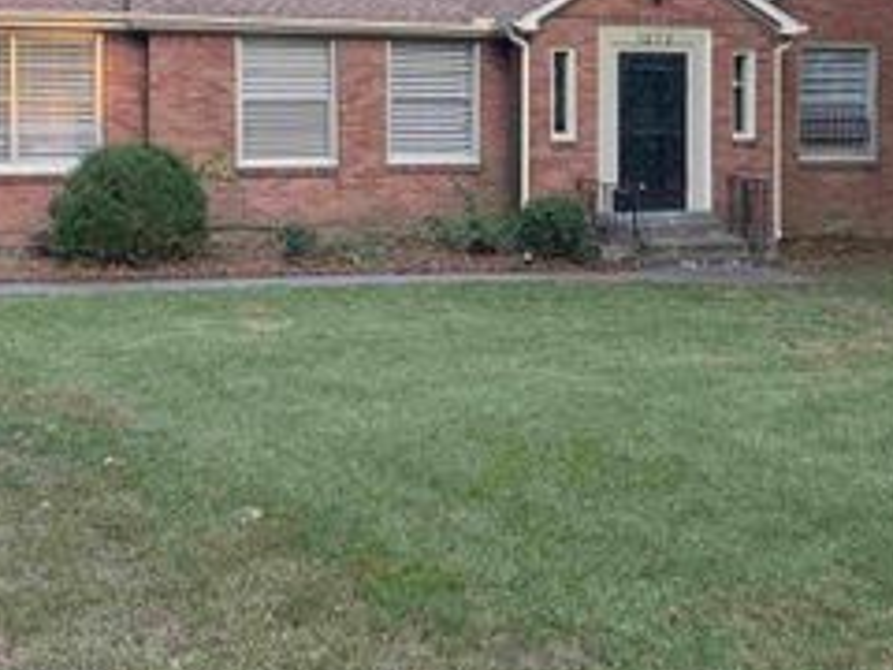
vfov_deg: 28.4
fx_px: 1290
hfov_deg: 38.1
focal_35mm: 50
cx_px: 502
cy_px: 114
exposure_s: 1/206
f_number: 1.78
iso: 125
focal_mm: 6.76
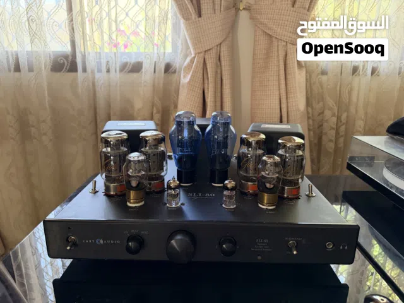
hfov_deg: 71.6
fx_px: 280
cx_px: 202
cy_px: 152
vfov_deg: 56.8
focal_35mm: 24
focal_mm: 6.76
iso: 800
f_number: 1.78
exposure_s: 1/60
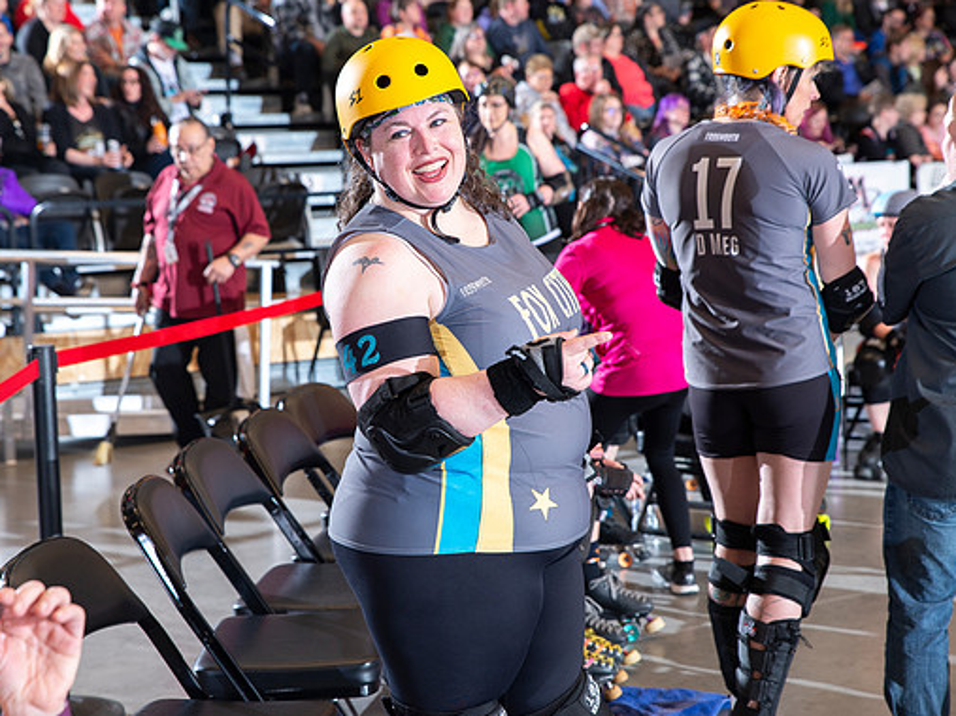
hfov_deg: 25.3
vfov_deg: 19.1
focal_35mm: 77
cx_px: 428
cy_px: 355
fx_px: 2126
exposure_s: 1/160
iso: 640
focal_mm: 70
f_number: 5.6
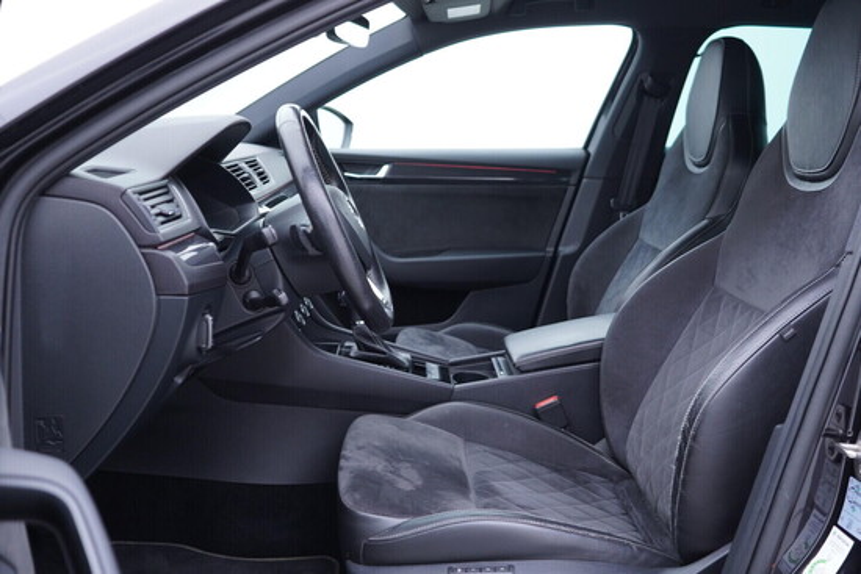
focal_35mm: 36
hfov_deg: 53.1
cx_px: 430
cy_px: 287
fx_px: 861
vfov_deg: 36.9
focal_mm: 24
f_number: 2.8
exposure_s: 1/40
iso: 250
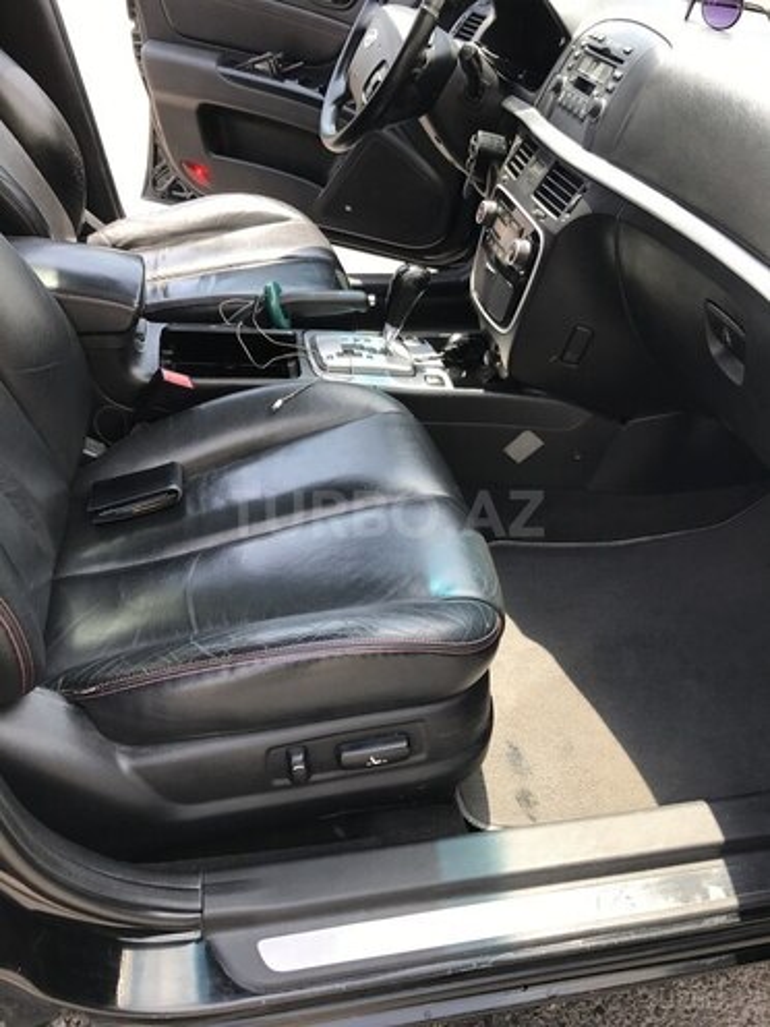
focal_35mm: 28
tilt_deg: -38.8
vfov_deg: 63.4
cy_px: 514
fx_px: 830
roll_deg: -4.9
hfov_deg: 49.7
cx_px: 385
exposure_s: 1/282
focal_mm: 3.99
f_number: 1.8
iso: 20
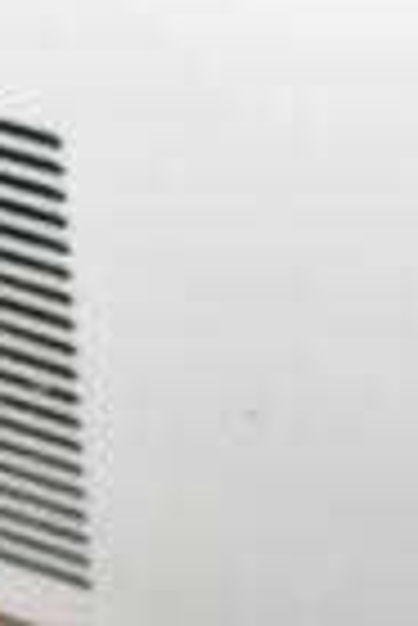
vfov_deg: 8.3
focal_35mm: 217
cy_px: -1135
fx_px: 3770
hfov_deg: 6.3
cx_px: -63
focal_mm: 22
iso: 3600
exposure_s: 1/30
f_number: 3.8
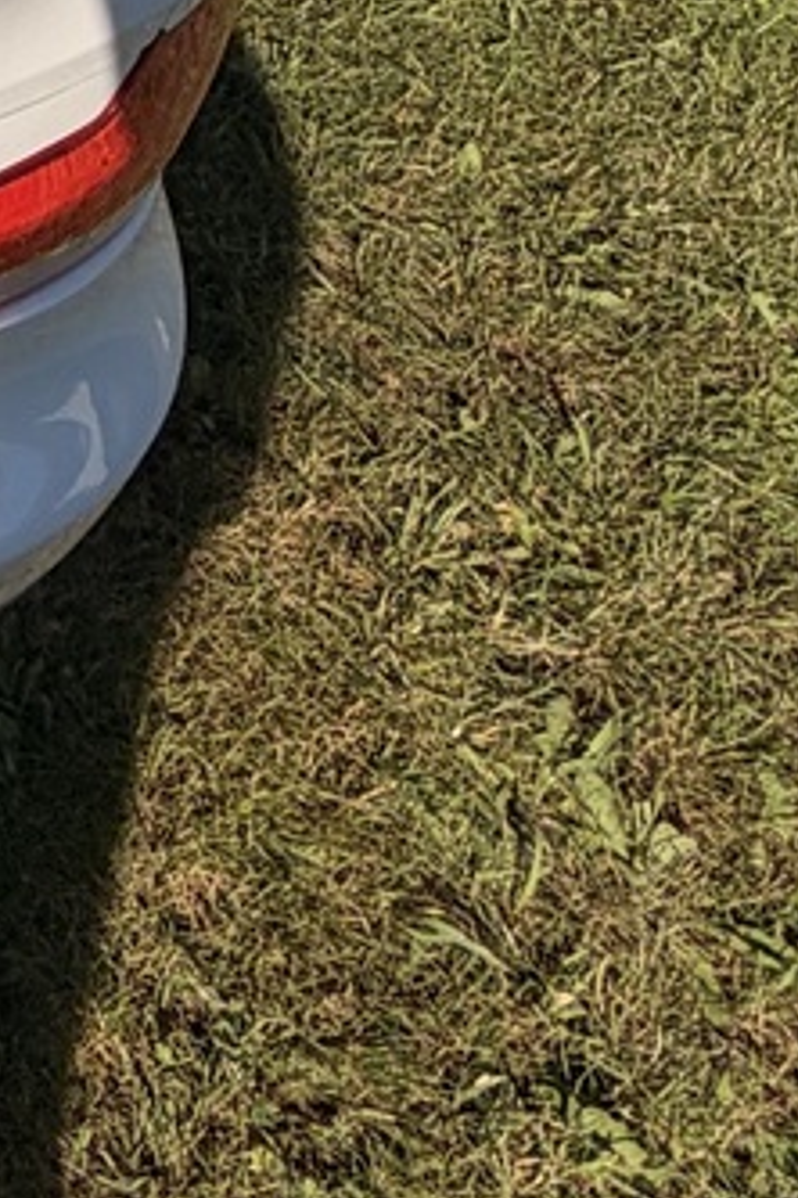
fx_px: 2327
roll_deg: -0.1
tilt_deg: -33.5
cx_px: -1301
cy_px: -896
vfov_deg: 20.9
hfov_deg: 12.8
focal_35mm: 70
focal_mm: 2.22
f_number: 2.2
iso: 20
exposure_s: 1/1368
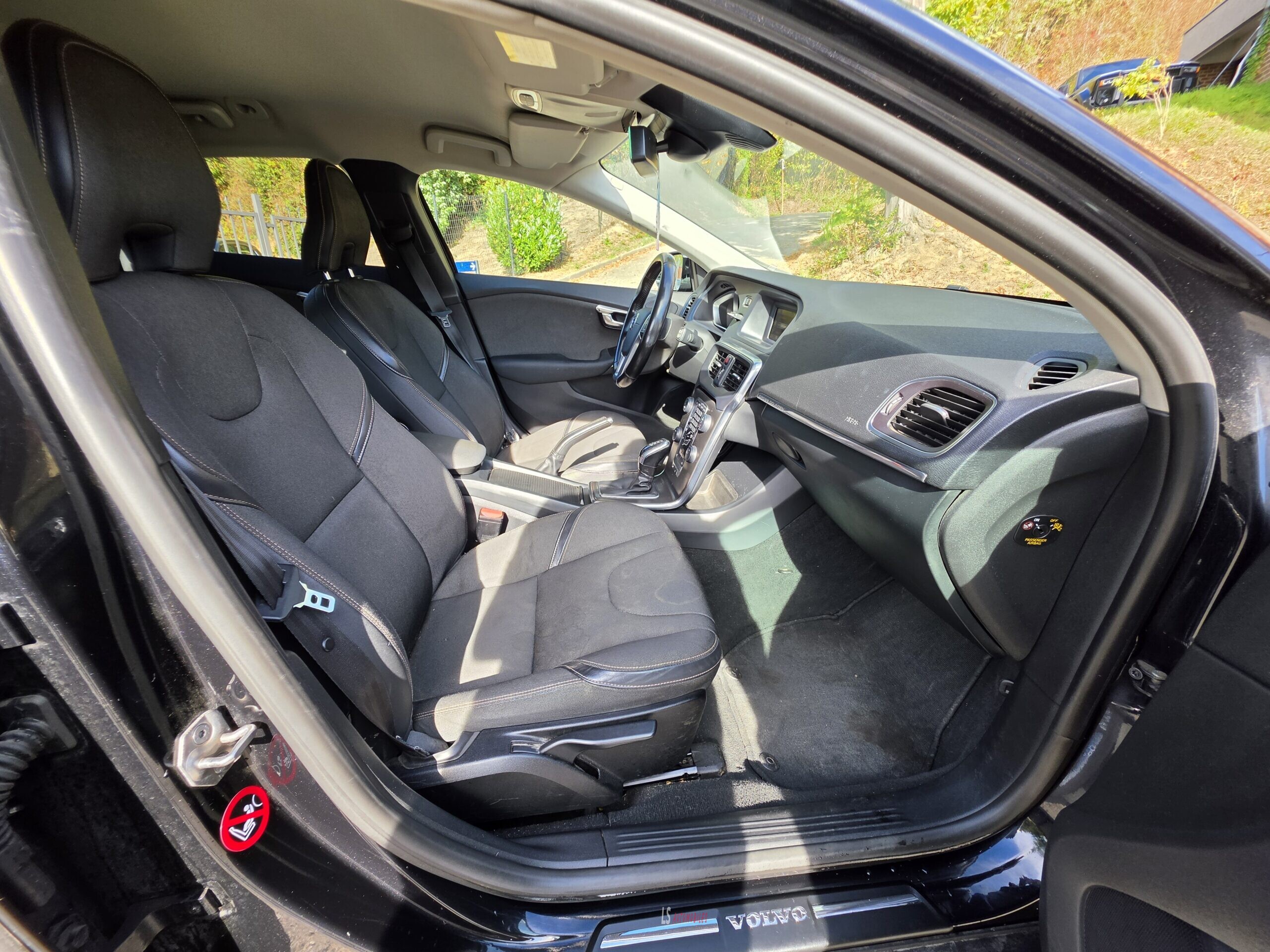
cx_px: 635
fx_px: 477
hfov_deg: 106.2
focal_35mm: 13
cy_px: 476
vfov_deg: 89.9
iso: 20
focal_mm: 2.2
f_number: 1.9
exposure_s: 1/120
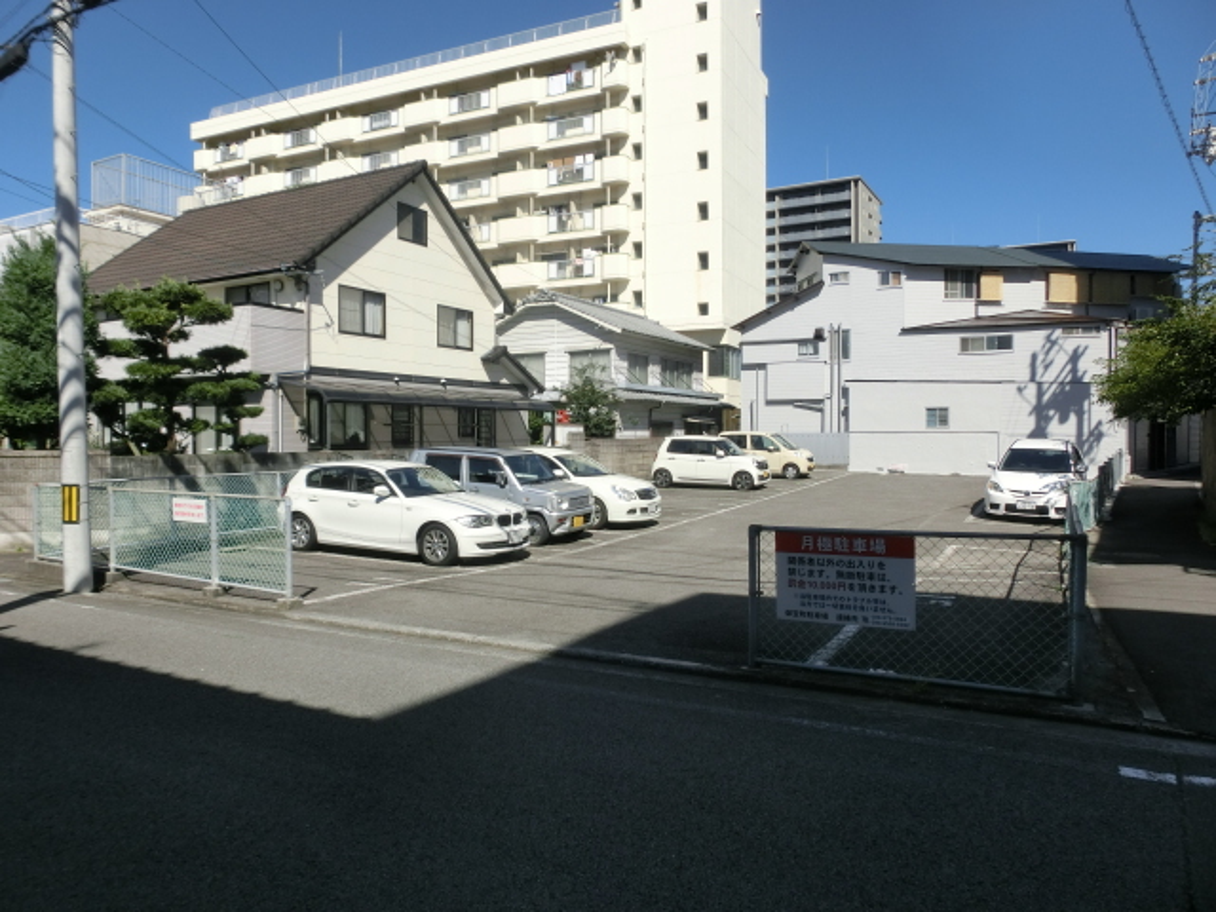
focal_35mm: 24
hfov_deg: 71.6
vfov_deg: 56.8
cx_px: 608
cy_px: 456
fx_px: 843
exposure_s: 1/250
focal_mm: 4.24
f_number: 7.9
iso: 80
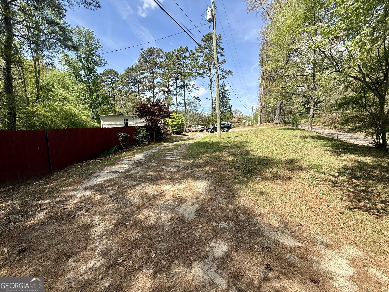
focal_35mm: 14
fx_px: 157
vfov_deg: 85.7
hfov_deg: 102.1
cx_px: 194
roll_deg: -1.1
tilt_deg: -5.4
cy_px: 146
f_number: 2.2
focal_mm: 2.22
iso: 50
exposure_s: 1/853
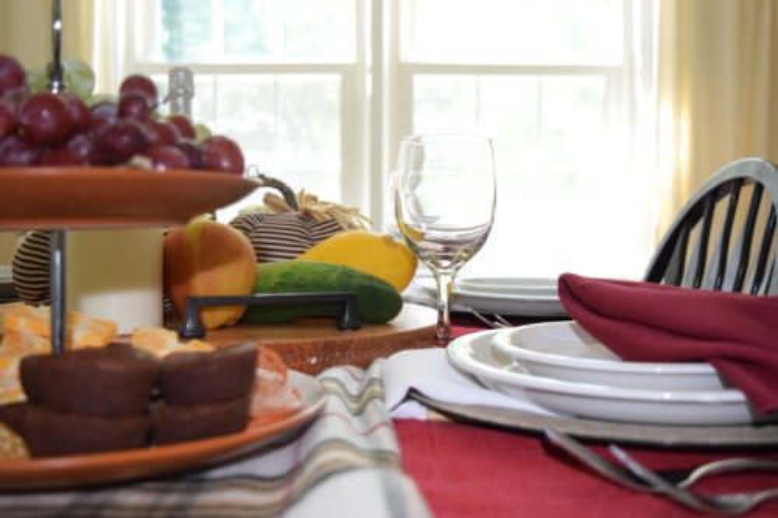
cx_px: 389
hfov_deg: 47.9
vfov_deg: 33.0
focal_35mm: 40
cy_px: 259
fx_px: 875
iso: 1600
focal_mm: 27
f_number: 4.5
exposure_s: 1/200
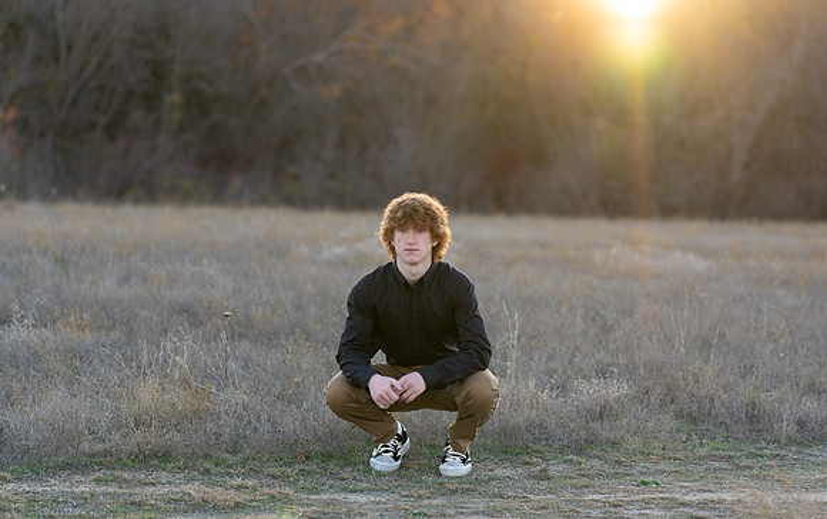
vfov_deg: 10.2
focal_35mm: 129
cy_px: 307
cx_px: 408
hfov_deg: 16.2
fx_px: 2909
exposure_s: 1/320
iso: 320
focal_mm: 111
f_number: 2.8
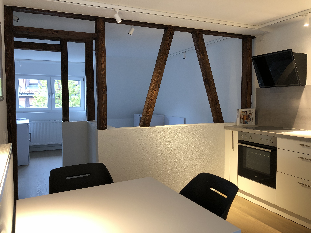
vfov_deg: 49.7
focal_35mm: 28
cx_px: 156
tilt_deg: -3.6
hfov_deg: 63.4
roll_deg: +1.2
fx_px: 252
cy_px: 116
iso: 32
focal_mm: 3.99
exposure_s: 1/25
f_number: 1.8
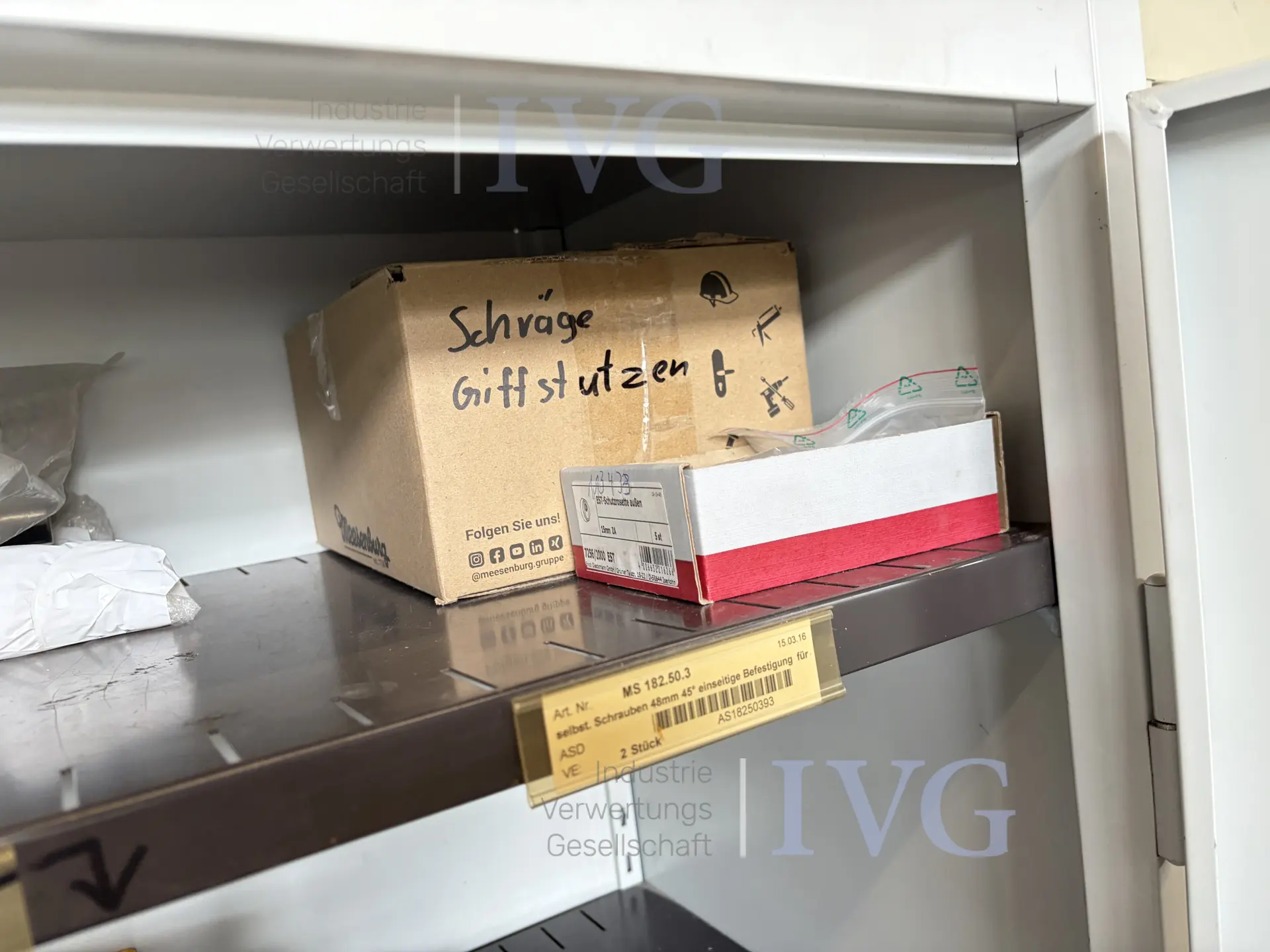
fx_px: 954
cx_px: 635
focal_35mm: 26
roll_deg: +8.6
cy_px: 476
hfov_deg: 67.3
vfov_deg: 53.1
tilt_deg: -6.4
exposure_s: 1/60
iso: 200
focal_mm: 5.96
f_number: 1.6
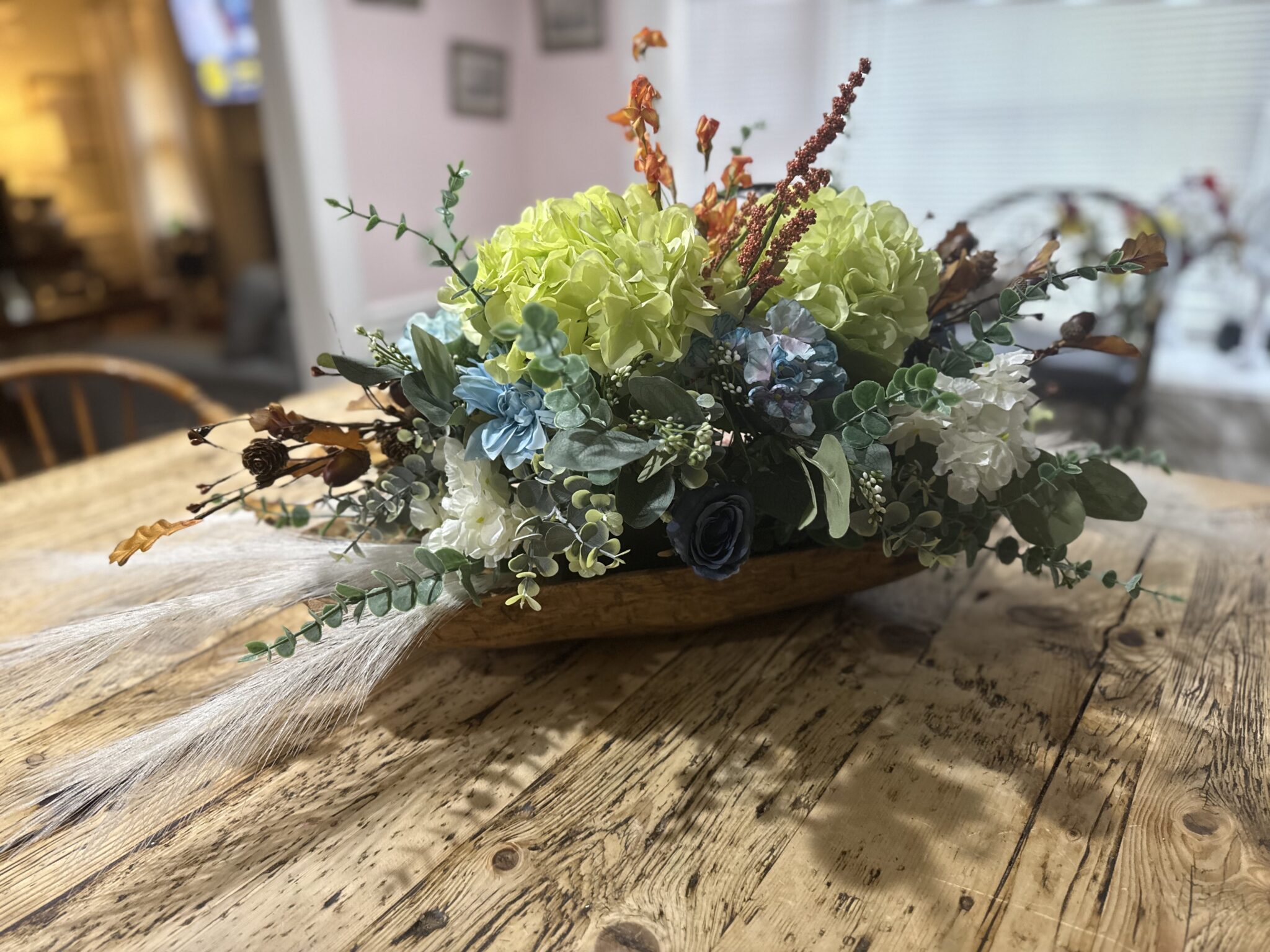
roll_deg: +2.6
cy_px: 476
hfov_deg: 71.6
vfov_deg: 56.8
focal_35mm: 24
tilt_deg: -21.0
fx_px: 881
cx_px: 635
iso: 250
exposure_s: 1/60
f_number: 1.78
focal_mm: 6.76
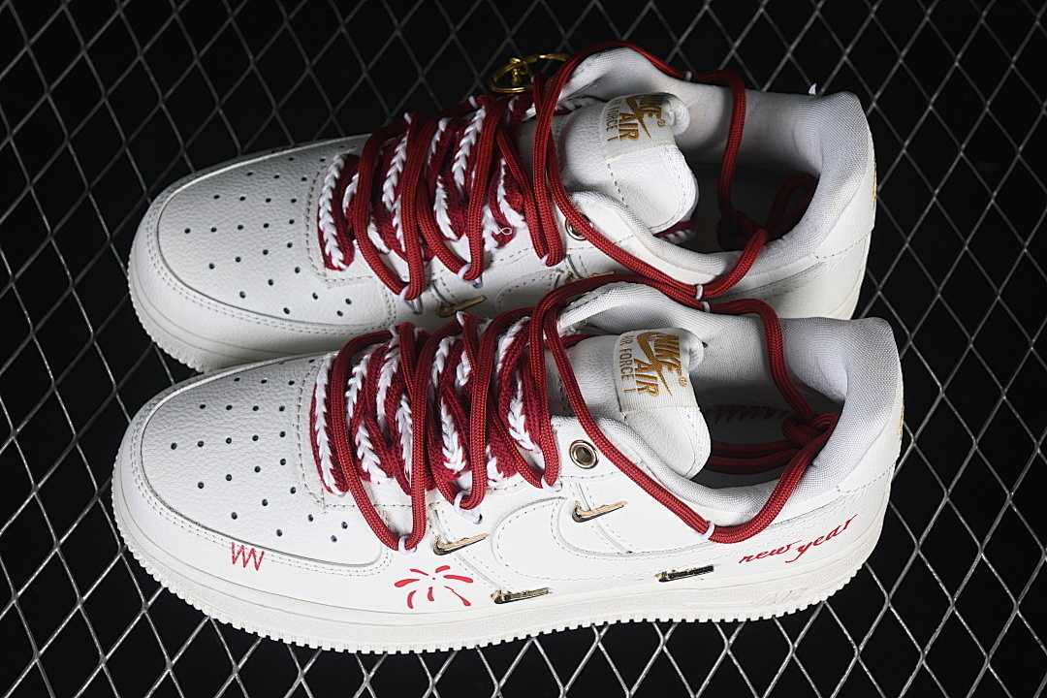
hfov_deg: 27.0
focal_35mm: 75
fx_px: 2181
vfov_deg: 18.2
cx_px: 524
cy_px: 349
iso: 160
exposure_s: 1/80
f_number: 7.1
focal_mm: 50
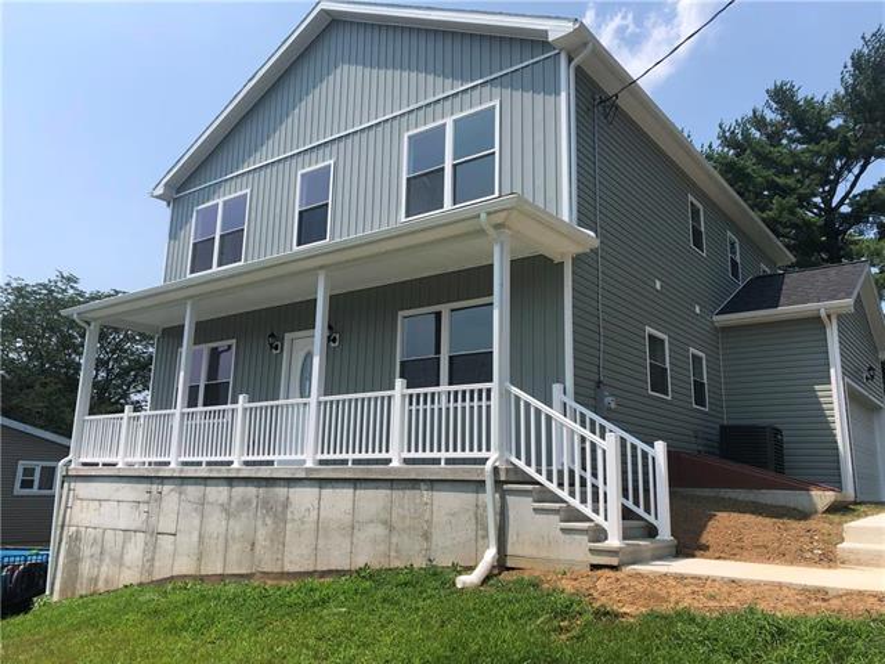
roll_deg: -2.9
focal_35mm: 28
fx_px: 716
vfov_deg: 49.7
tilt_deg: +12.6
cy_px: 332
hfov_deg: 63.4
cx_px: 442
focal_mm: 3.99
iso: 20
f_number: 1.8
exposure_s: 1/2404
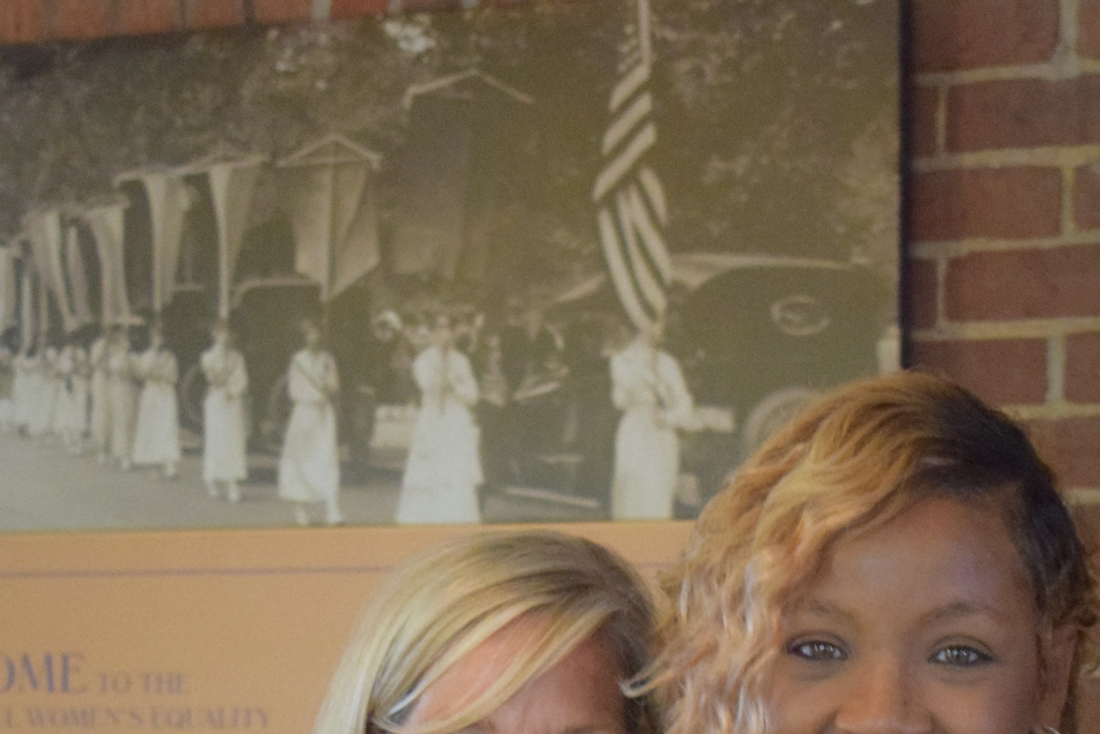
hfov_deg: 16.7
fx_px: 3759
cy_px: 705
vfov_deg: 11.1
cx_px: 562
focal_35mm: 123
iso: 6400
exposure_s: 1/30
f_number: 4.8
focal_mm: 38
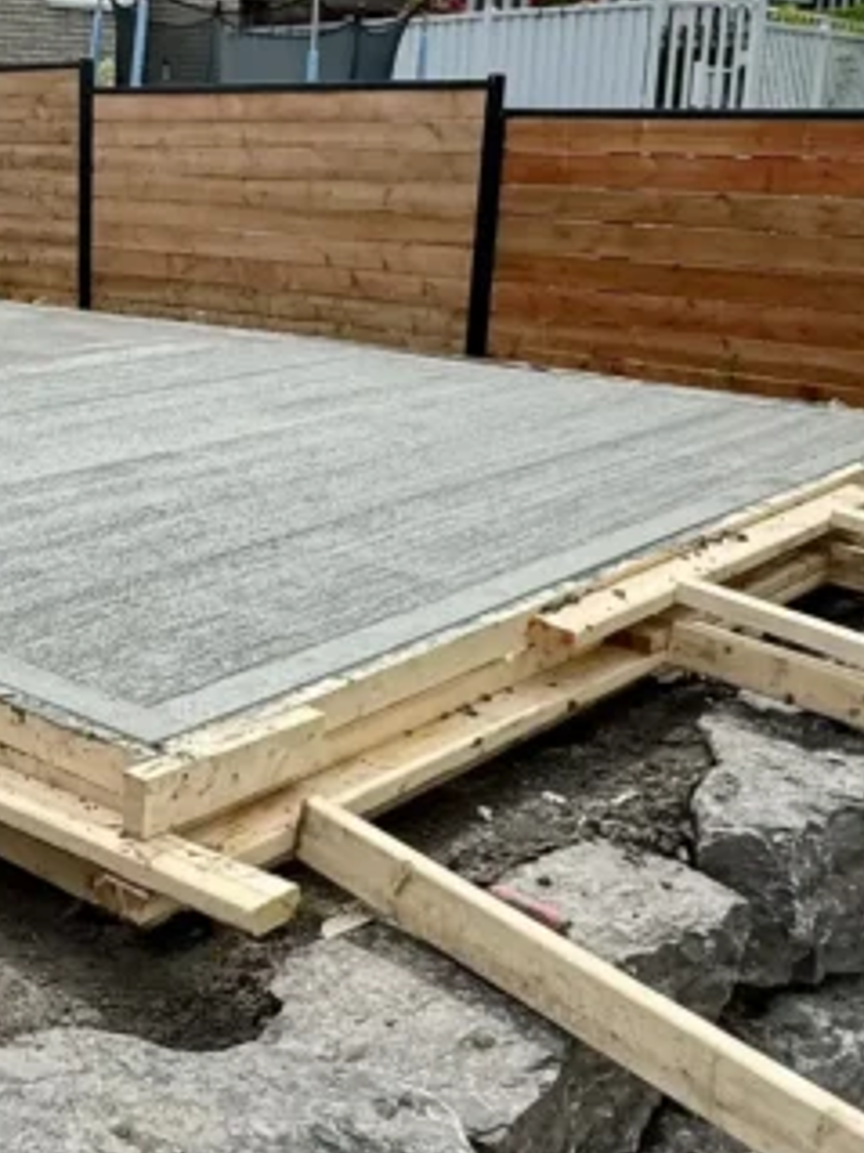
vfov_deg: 42.0
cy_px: 499
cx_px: 65
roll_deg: -0.4
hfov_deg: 30.5
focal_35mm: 45
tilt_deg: -13.0
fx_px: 1499
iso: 50
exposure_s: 1/1506
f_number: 2.2
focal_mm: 2.22
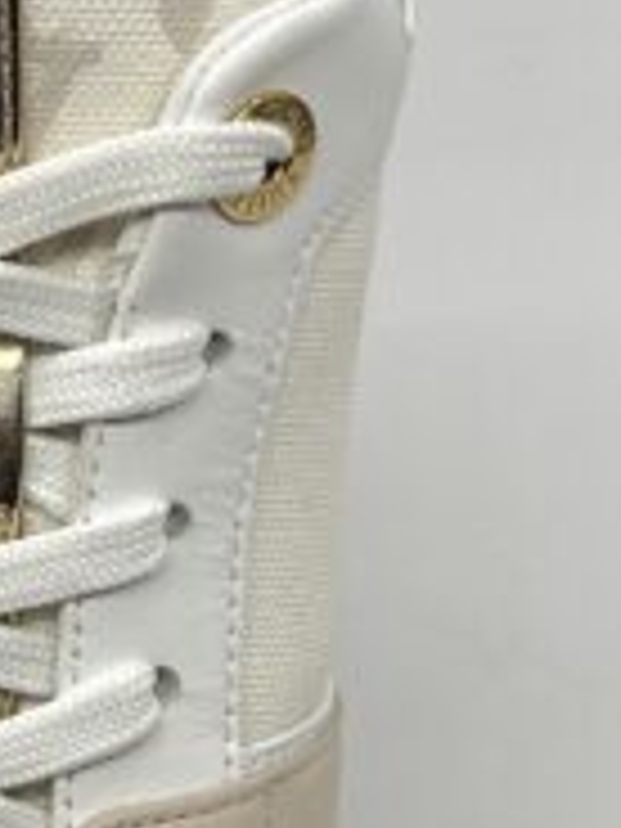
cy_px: 522
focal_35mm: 145
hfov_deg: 10.2
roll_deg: +1.5
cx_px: 40
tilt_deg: -44.6
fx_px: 3468
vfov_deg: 13.6
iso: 40
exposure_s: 1/170
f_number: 1.5
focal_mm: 5.7
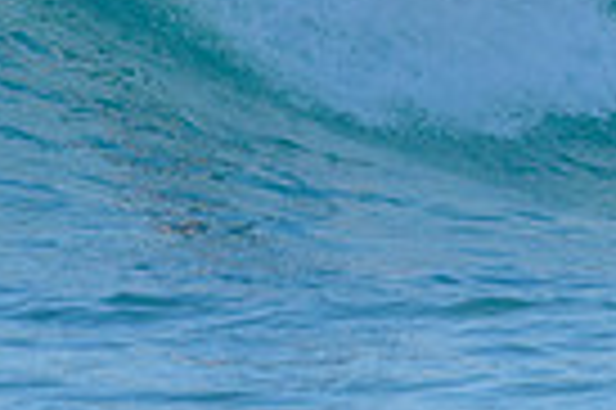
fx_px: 36198
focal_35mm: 2118
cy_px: -210
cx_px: 324
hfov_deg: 1.0
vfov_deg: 0.6
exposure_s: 1/2000
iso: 400
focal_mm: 500
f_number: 5.6
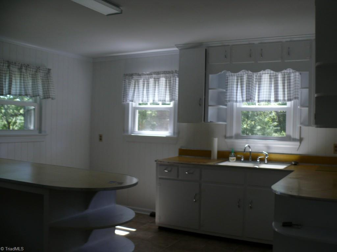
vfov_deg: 38.7
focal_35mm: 37
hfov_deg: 50.1
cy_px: 126
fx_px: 360
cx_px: 168
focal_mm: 7.7
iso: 100
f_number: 2.8
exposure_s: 1/60
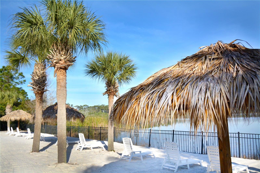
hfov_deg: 61.9
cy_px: 86
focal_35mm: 30
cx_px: 130
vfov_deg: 43.6
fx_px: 217
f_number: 5.6
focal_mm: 20
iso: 800
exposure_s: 1/4000
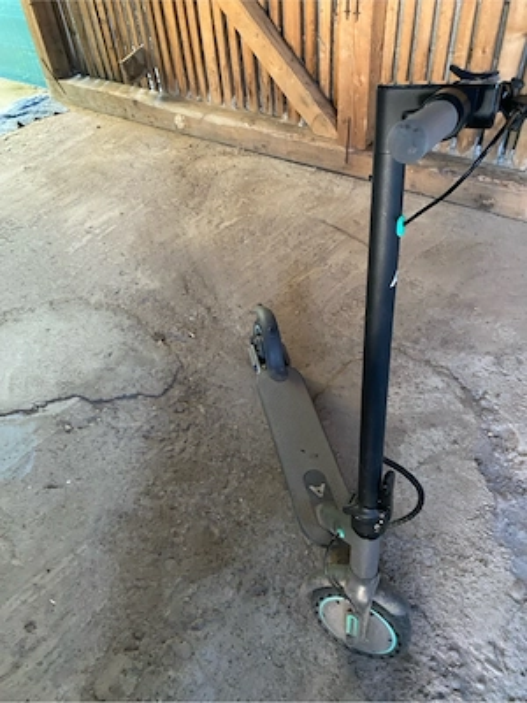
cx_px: 264
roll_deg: +7.6
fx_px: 528
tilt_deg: -42.7
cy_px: 352
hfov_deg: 53.1
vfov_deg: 67.3
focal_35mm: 26
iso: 640
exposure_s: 1/34
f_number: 1.8
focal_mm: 4.25
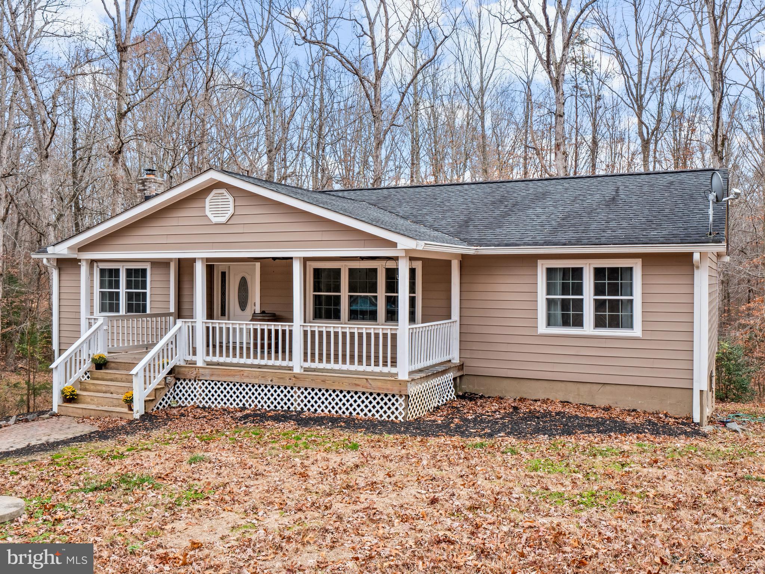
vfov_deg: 44.2
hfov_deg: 56.8
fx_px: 707
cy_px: 287
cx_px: 382
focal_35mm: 32
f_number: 7.1
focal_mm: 16
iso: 200
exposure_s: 1/250
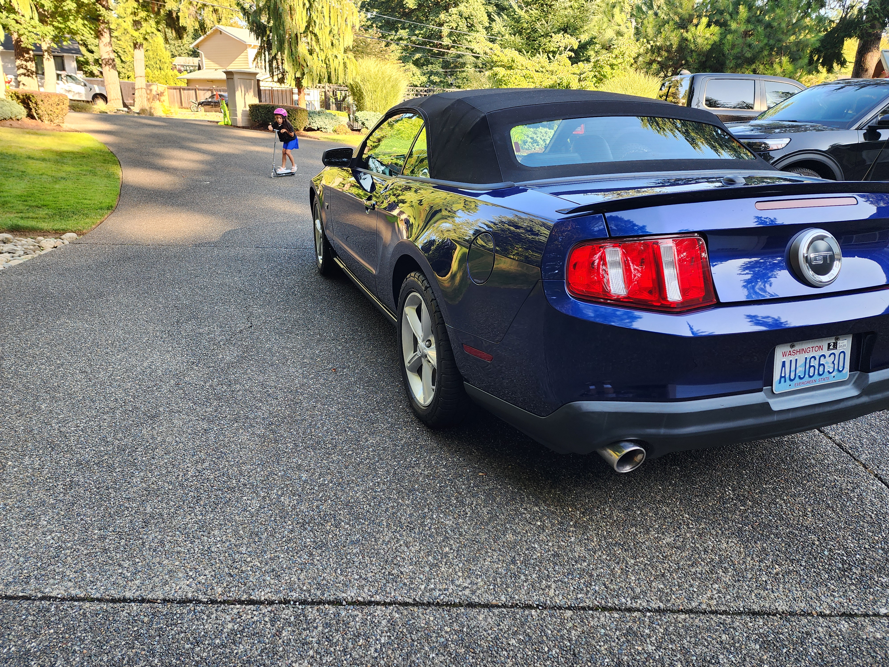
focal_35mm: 23
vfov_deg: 58.9
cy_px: 334
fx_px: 591
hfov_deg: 73.9
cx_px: 444
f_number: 1.8
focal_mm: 6.4
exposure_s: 1/180
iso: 64
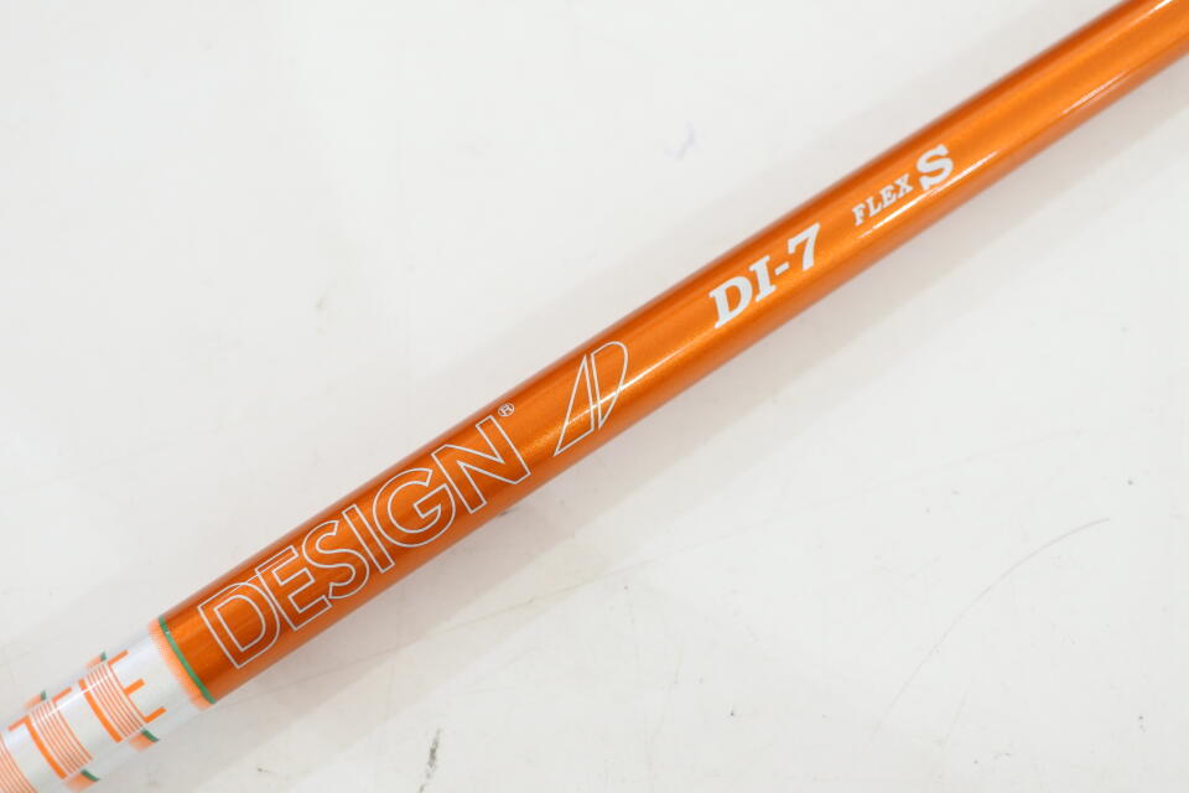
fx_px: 1618
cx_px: 594
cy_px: 396
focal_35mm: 49
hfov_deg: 40.3
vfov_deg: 27.5
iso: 800
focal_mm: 18.5
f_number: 2.5
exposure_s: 1/125
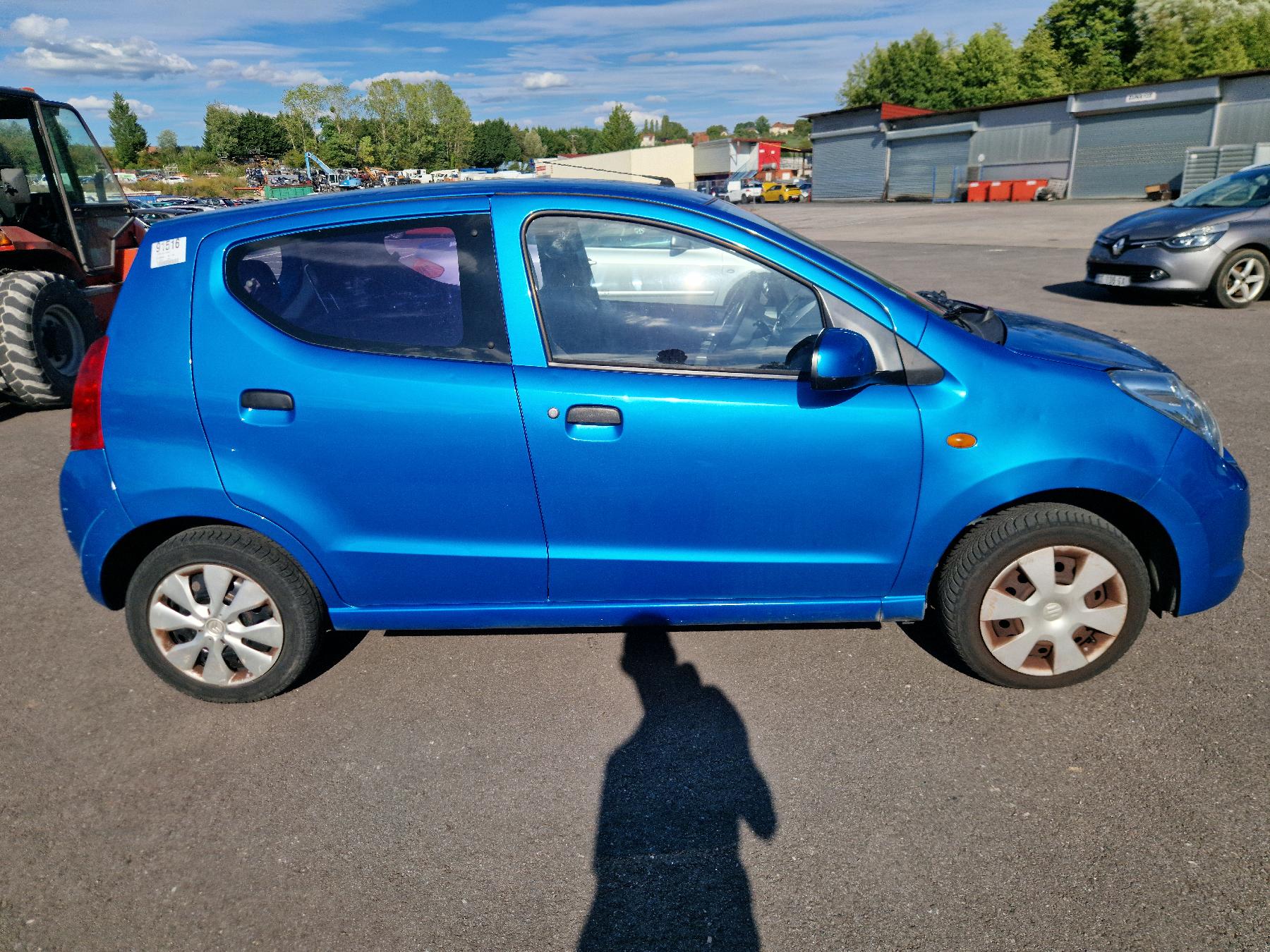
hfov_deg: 73.9
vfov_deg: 58.9
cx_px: 635
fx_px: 844
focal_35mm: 23
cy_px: 476
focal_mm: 5.4
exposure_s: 1/2500
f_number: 1.8
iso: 50
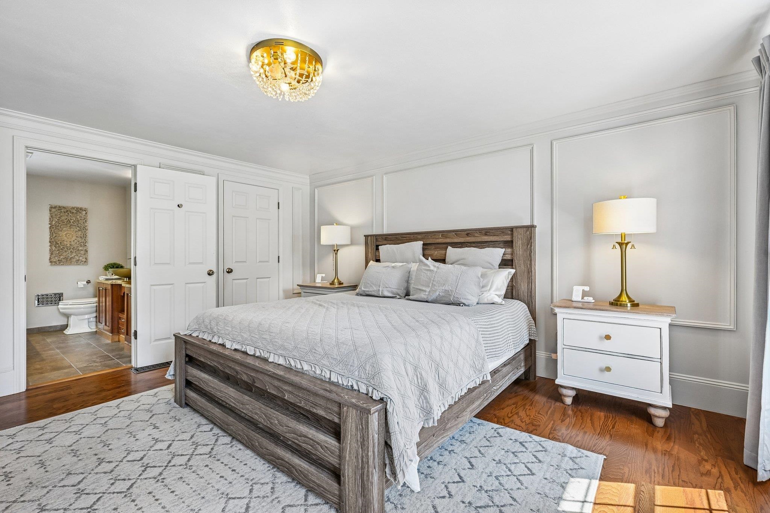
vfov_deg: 73.7
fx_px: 342
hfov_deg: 96.7
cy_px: 256
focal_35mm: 16
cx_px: 385
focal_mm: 16
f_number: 8
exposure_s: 1/30
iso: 400
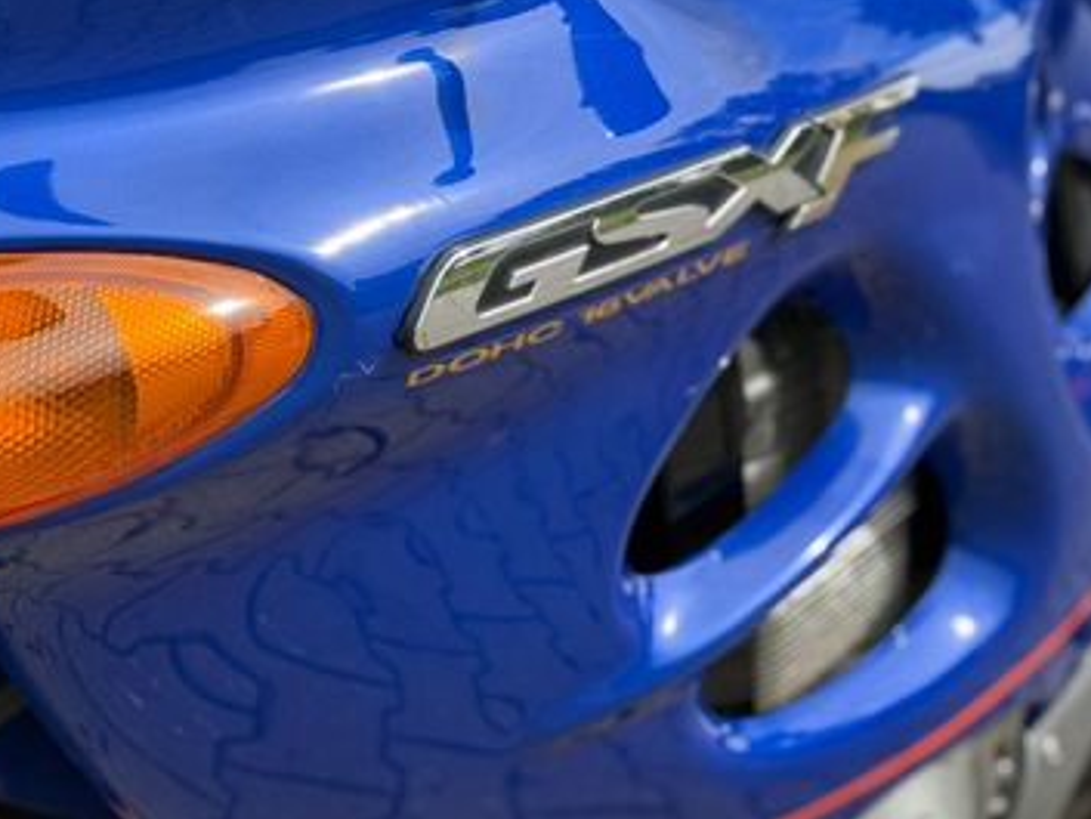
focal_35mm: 87
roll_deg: +0.7
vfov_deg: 16.9
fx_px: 2743
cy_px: 278
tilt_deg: -6.6
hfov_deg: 22.5
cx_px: 603
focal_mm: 6.76
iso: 64
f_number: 1.78
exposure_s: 1/1149
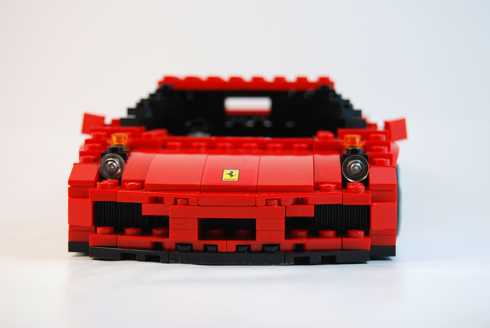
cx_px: 245
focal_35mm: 82
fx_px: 1124
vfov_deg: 16.6
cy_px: 164
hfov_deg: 24.6
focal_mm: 55
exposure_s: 1/80
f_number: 5.6
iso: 200
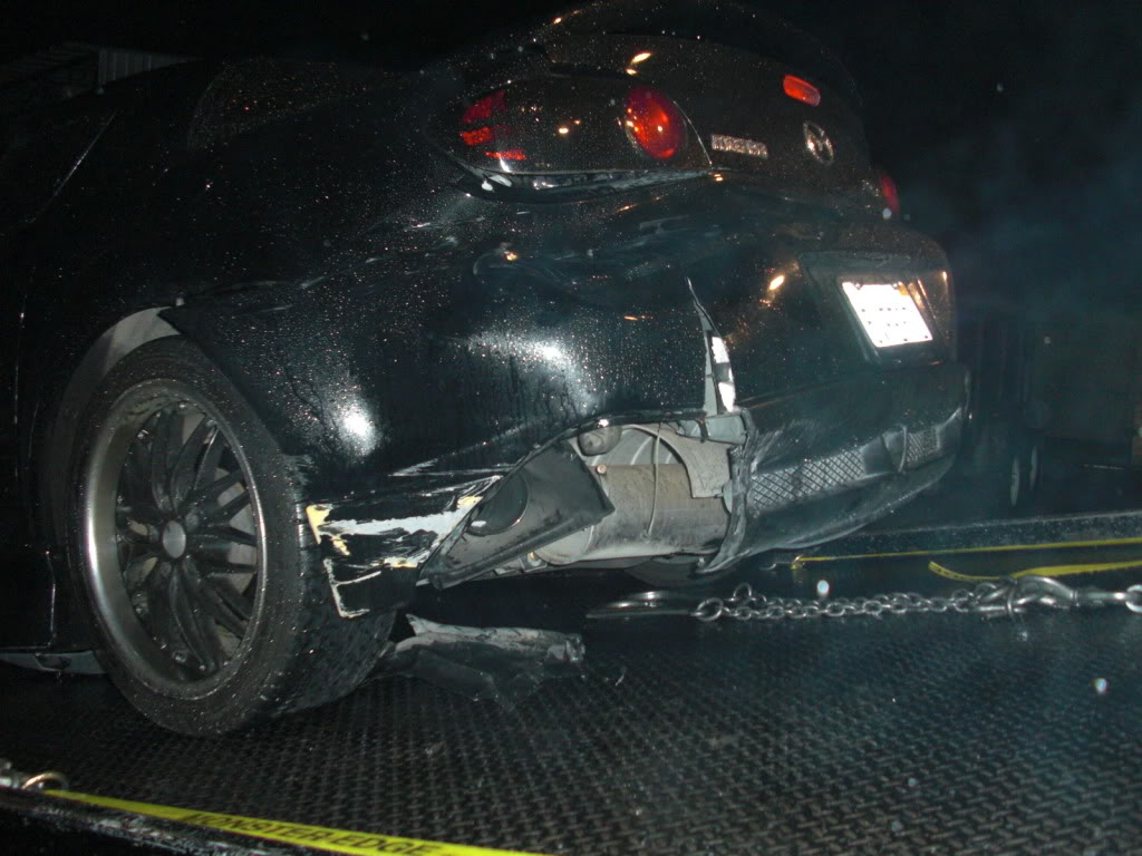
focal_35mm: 36
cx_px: 571
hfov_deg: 51.4
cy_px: 428
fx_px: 1188
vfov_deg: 39.7
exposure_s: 1/60
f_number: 2.8
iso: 200
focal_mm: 6.3
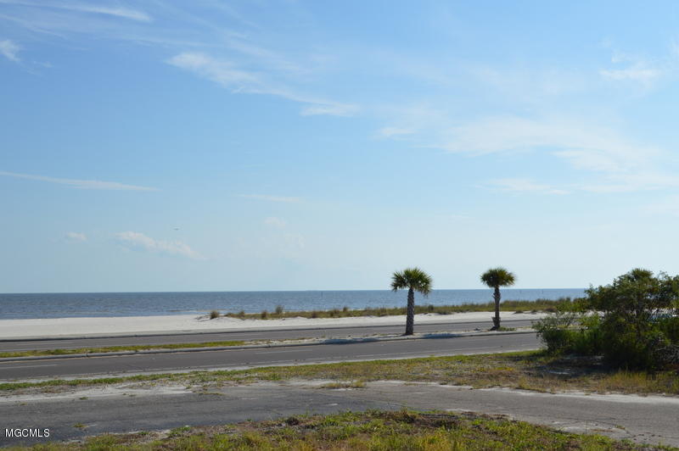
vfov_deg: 34.2
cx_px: 340
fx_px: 735
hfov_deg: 49.6
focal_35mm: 39
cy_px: 226
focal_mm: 26
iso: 100
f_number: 9
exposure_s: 1/320
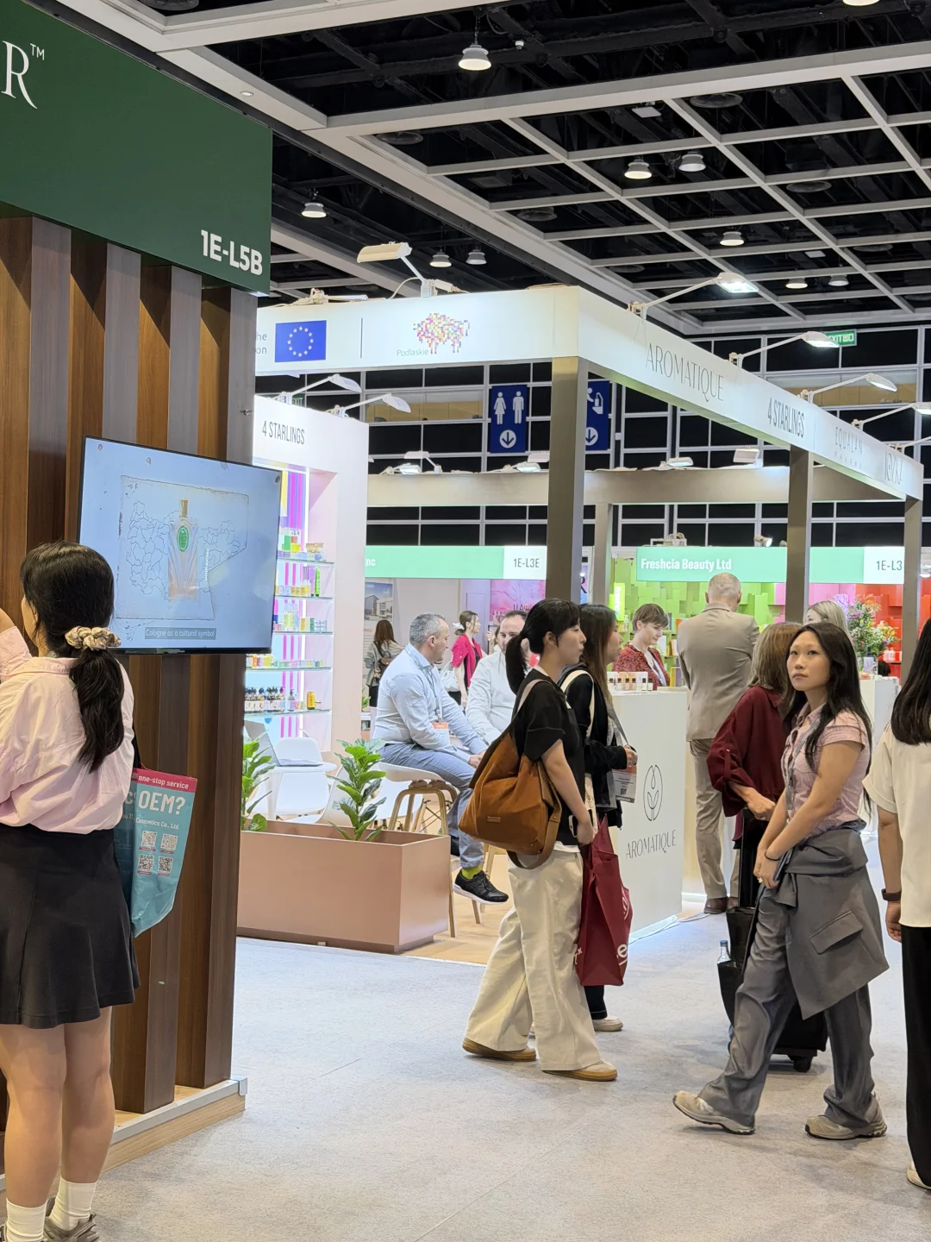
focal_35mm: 48
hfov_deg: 30.3
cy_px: 621
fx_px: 1721
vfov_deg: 39.7
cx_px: 466
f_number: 1.78
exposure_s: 1/100
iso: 80
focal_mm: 6.76
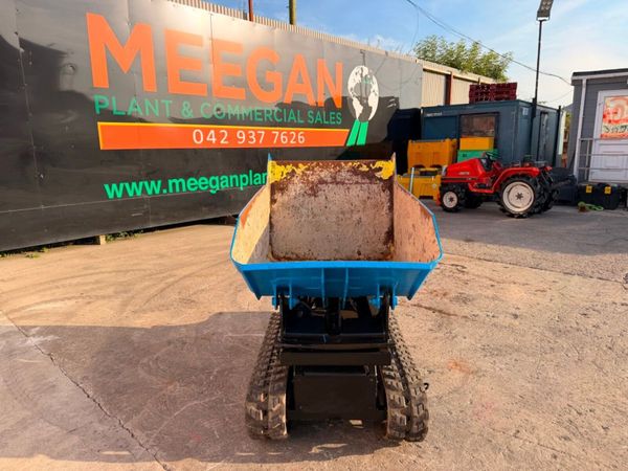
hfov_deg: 71.6
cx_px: 314
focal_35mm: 24
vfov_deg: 56.8
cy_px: 236
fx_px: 435
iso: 80
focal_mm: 6.76
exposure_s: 1/1949
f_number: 1.78
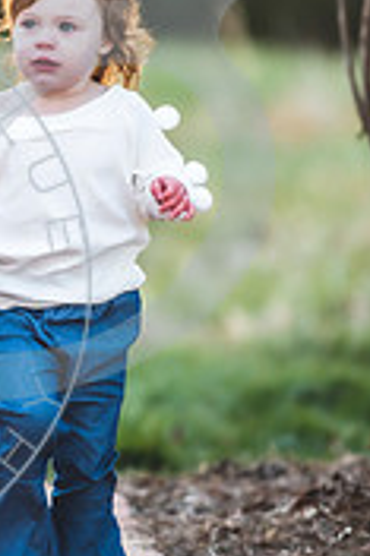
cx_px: -60
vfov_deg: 4.0
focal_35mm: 512
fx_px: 7908
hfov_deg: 2.7
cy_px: 44
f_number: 2.8
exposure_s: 1/320
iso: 400
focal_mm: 200
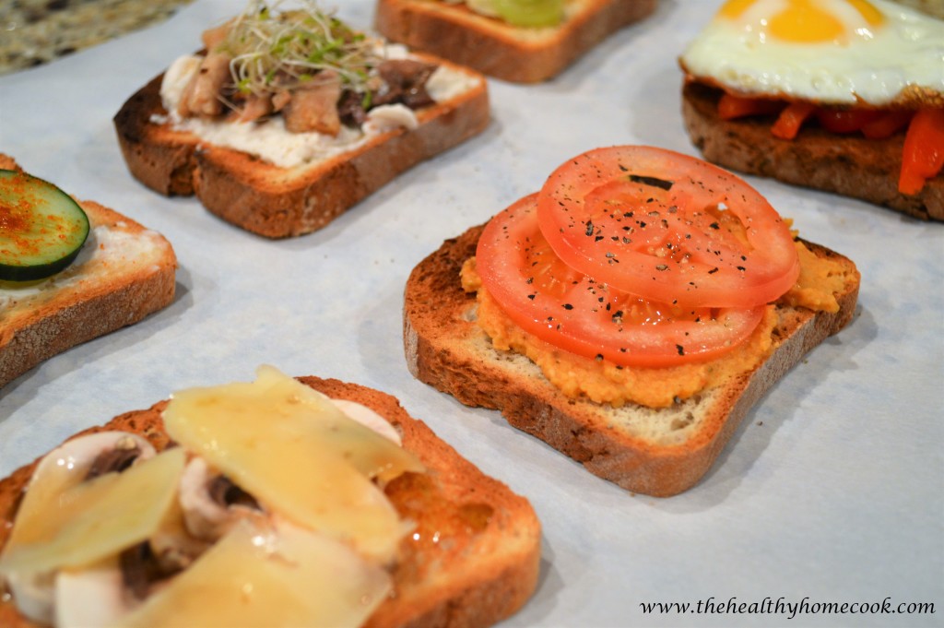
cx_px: 472
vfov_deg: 28.0
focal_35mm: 48
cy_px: 314
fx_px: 1258
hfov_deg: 41.1
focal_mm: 32
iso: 500
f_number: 4.8
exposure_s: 1/15
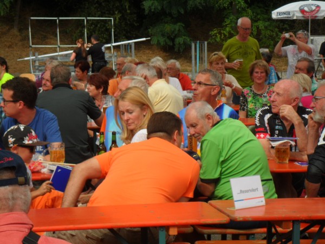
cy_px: 122
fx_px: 1098
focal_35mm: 117
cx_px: 162
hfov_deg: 16.8
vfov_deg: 12.7
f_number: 5.4
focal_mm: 21
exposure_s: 1/250
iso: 80
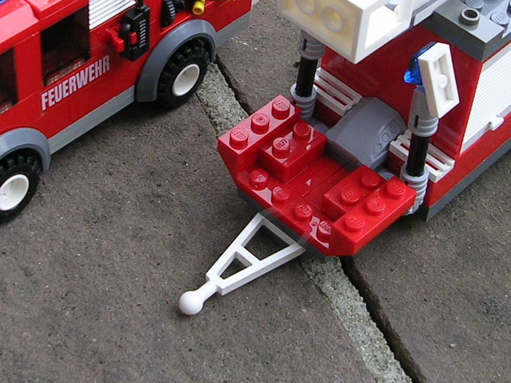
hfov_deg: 24.4
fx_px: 1181
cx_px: 264
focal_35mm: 80
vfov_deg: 18.3
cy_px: 70
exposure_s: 1/54.7
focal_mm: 5.8
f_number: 2.8
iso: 50
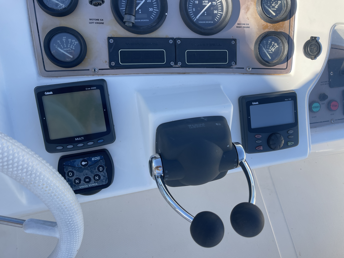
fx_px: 248
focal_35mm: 25
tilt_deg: -65.6
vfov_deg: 54.9
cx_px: 172
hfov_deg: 69.4
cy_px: 129
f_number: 1.6
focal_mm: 5.1
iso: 32
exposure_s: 1/1011
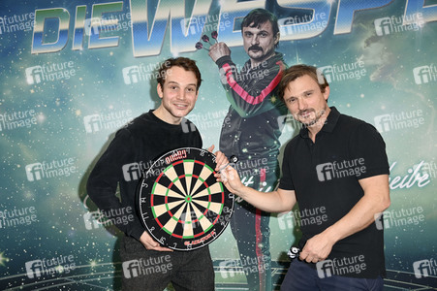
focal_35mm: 45
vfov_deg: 29.8
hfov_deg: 43.6
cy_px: 146
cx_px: 218
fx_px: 546
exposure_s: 1/200
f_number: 5.6
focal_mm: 45
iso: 500
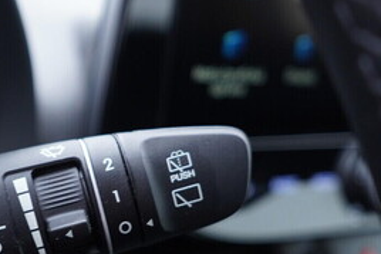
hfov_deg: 26.5
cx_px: 44
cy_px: 189
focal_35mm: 74
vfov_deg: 18.3
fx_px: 784
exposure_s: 1/40
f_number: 2.8
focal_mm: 24
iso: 320
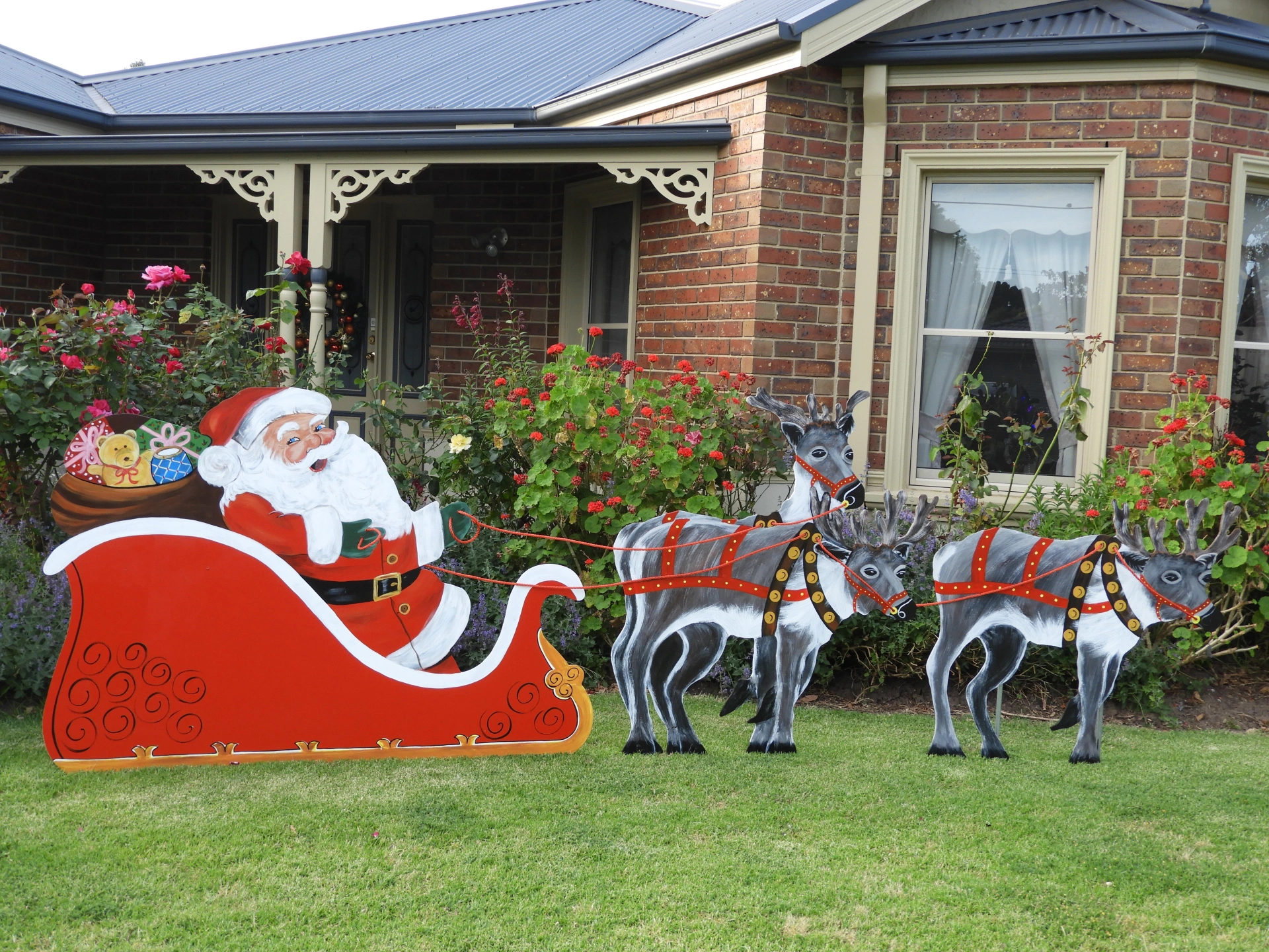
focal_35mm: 40
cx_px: 634
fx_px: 1466
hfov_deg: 46.8
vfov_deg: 36.0
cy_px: 476
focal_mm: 7.2
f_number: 3.8
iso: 100
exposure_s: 1/100
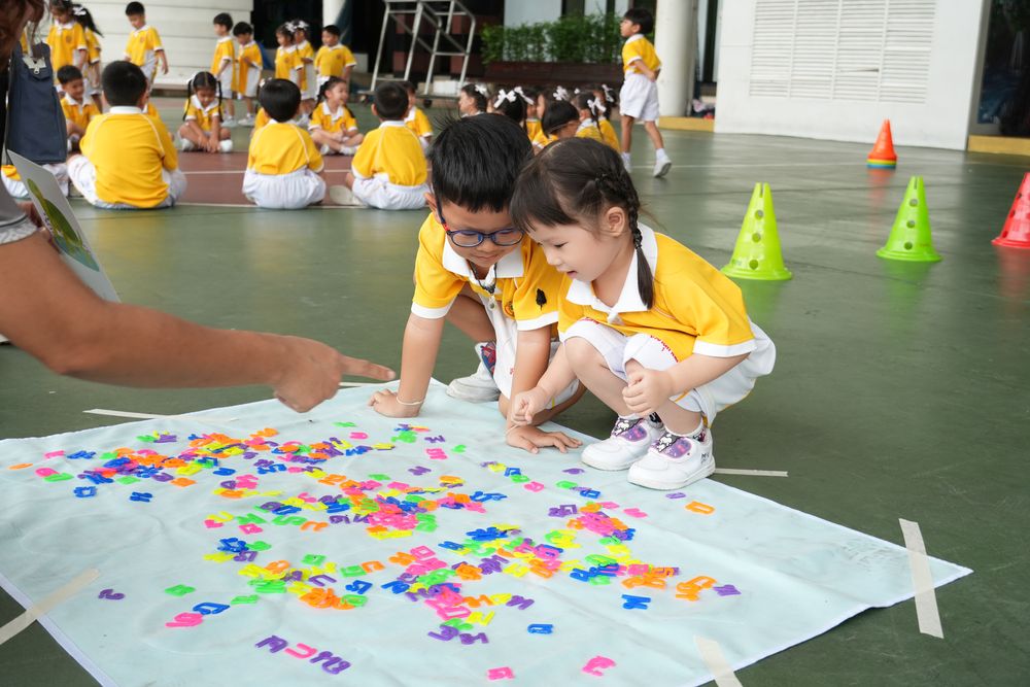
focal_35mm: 45
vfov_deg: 29.9
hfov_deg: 43.6
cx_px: 515
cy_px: 344
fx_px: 1288
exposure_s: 1/125
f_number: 4.5
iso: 250
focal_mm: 30
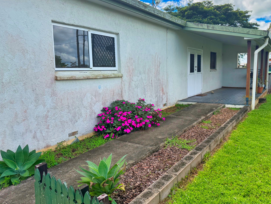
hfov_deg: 63.3
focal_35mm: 28
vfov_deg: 49.7
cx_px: 147
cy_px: 95
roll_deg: +1.5
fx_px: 219
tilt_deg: -6.6
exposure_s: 1/2525
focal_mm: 6.76
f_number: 1.78
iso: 100
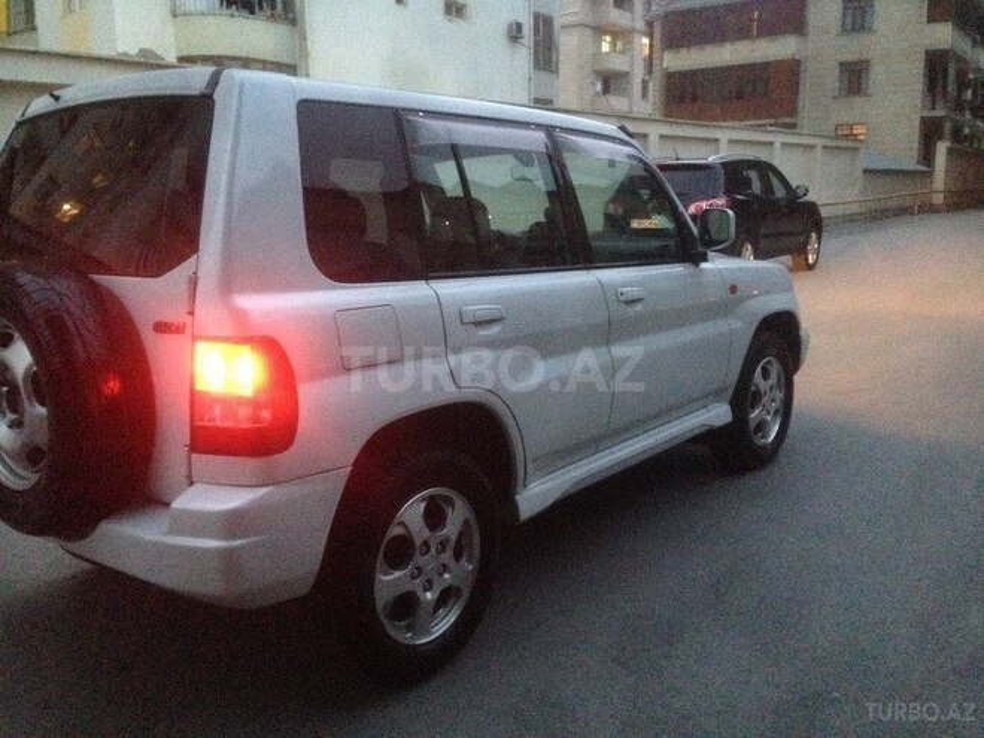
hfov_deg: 55.4
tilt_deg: -11.7
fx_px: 938
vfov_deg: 42.9
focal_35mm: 33
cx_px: 492
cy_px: 369
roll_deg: -1.2
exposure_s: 1/15
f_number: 2.4
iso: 800
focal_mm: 4.12
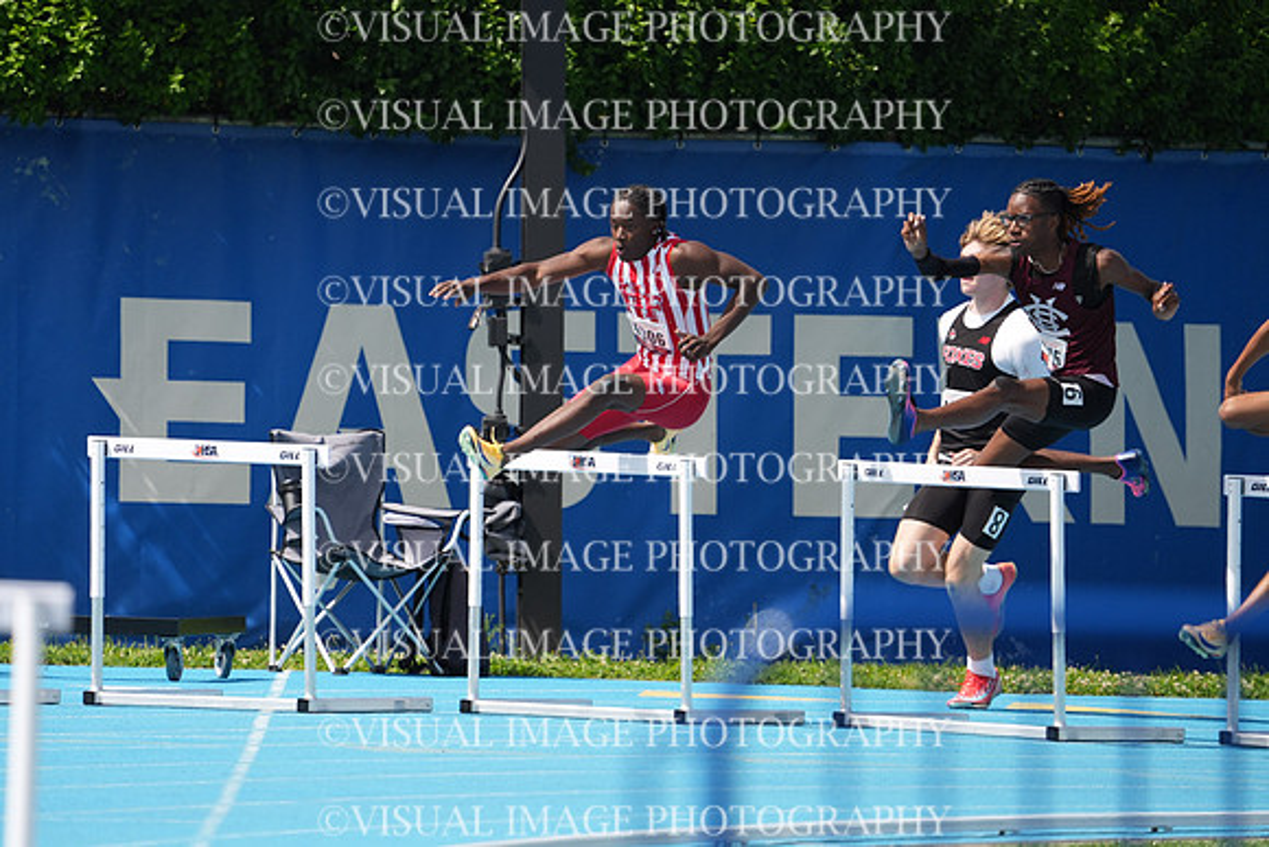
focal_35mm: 600
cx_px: 634
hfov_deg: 3.4
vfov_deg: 2.3
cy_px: 424
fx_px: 21154
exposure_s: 1/1600
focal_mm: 600
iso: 500
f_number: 6.3
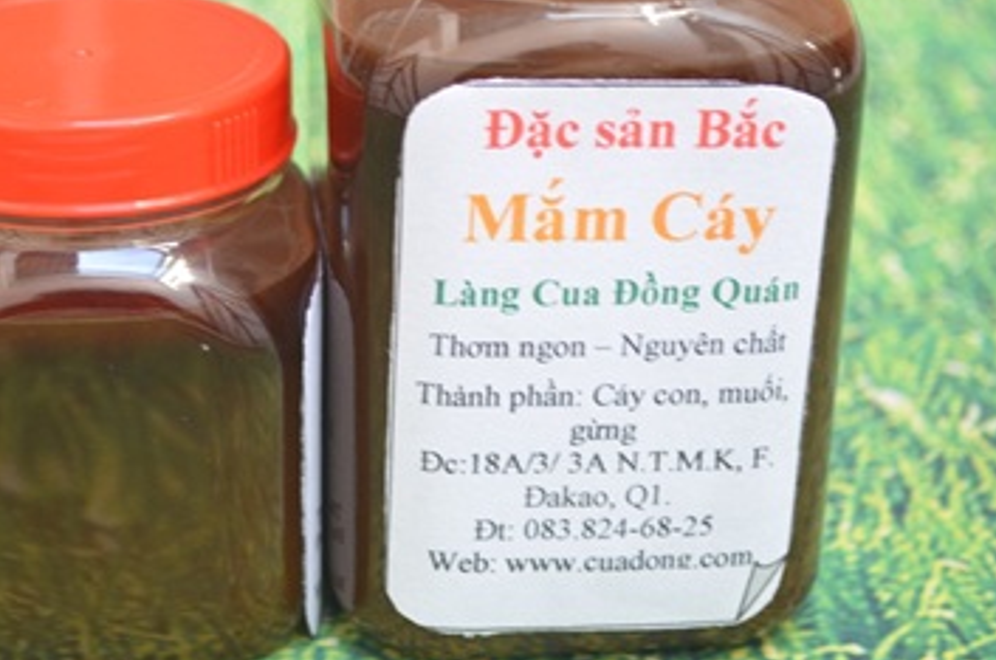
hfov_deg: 23.9
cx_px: 384
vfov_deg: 16.0
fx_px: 2347
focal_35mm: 85
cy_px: 244
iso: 160
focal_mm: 40
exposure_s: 1/20
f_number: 5.3
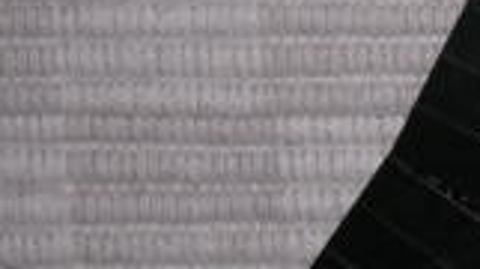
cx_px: 781
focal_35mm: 165
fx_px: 2097
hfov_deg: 12.3
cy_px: -233
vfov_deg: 7.1
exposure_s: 1/60.1
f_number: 2.8
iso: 100
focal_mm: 5.8
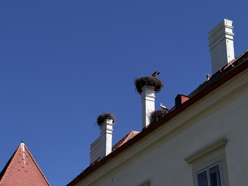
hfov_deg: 25.3
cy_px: 93
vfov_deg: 19.1
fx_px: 552
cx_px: 124
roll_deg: -0.3
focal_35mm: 77
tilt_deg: +27.8
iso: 25
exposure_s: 1/1074
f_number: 2.8
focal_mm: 9
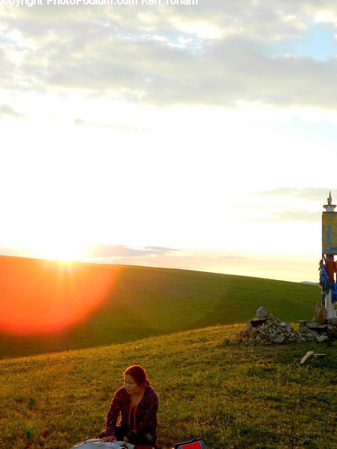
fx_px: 688
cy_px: 240
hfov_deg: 27.5
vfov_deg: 36.1
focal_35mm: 53
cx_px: 185
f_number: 3.6
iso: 80
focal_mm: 8.4
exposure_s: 1/200
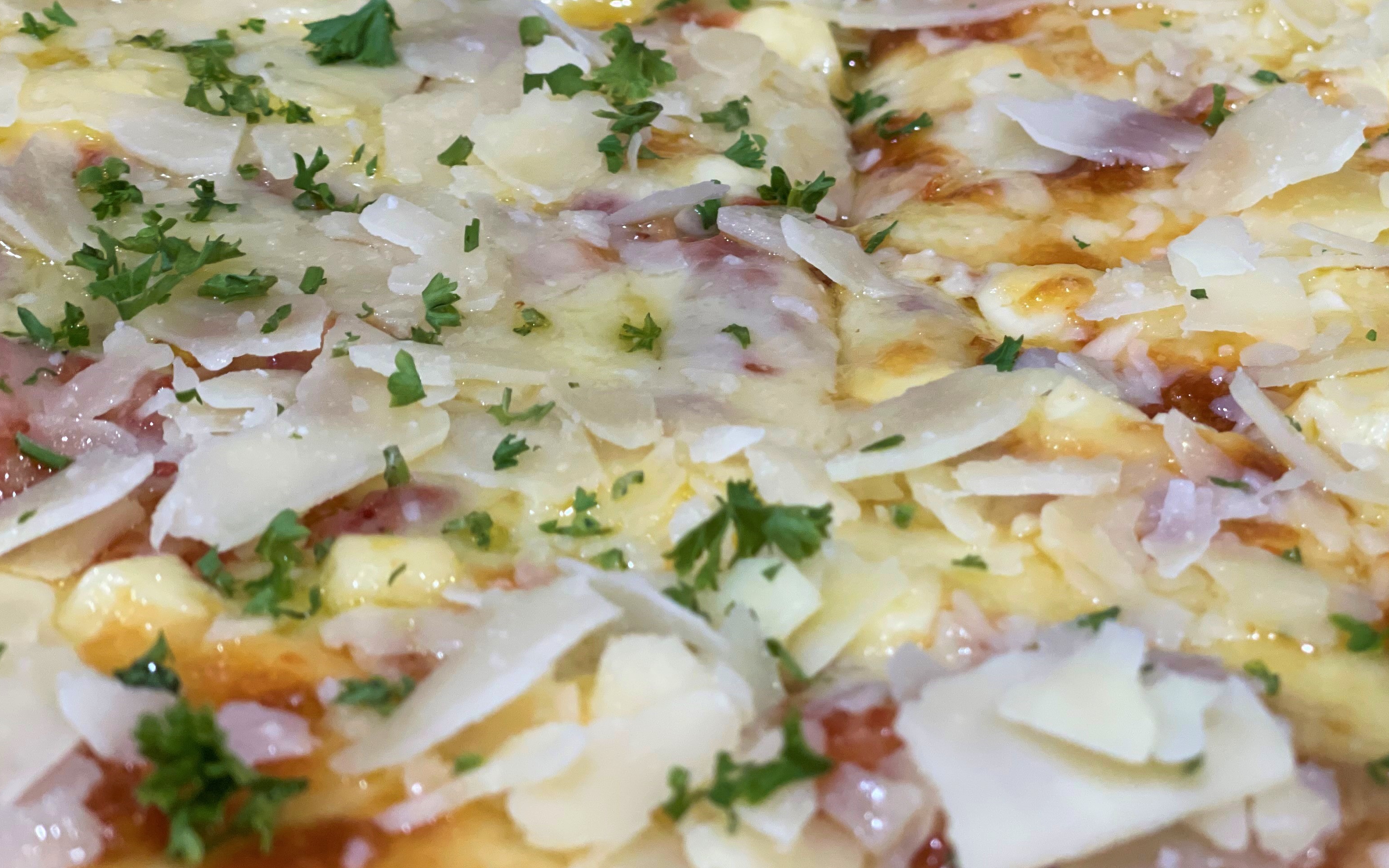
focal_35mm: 78
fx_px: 2953
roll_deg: -2.2
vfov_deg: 16.7
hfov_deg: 26.5
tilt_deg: -28.6
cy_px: 318
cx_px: 752
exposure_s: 1/50
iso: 160
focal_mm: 7.5
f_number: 2.2
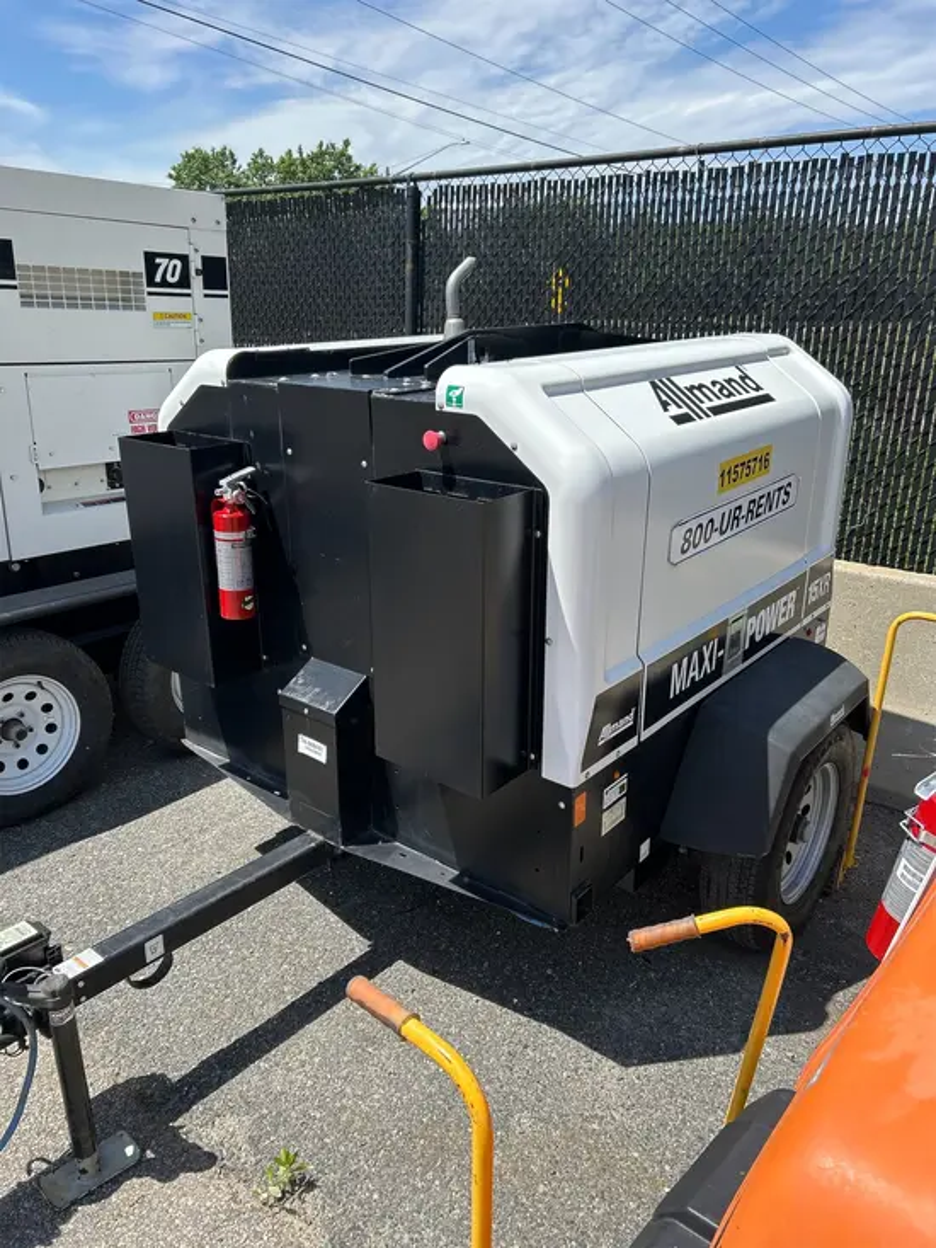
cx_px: 468
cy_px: 624
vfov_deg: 67.3
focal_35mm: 26
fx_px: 937
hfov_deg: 53.1
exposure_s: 1/2513
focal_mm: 5.7
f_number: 1.5
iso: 50
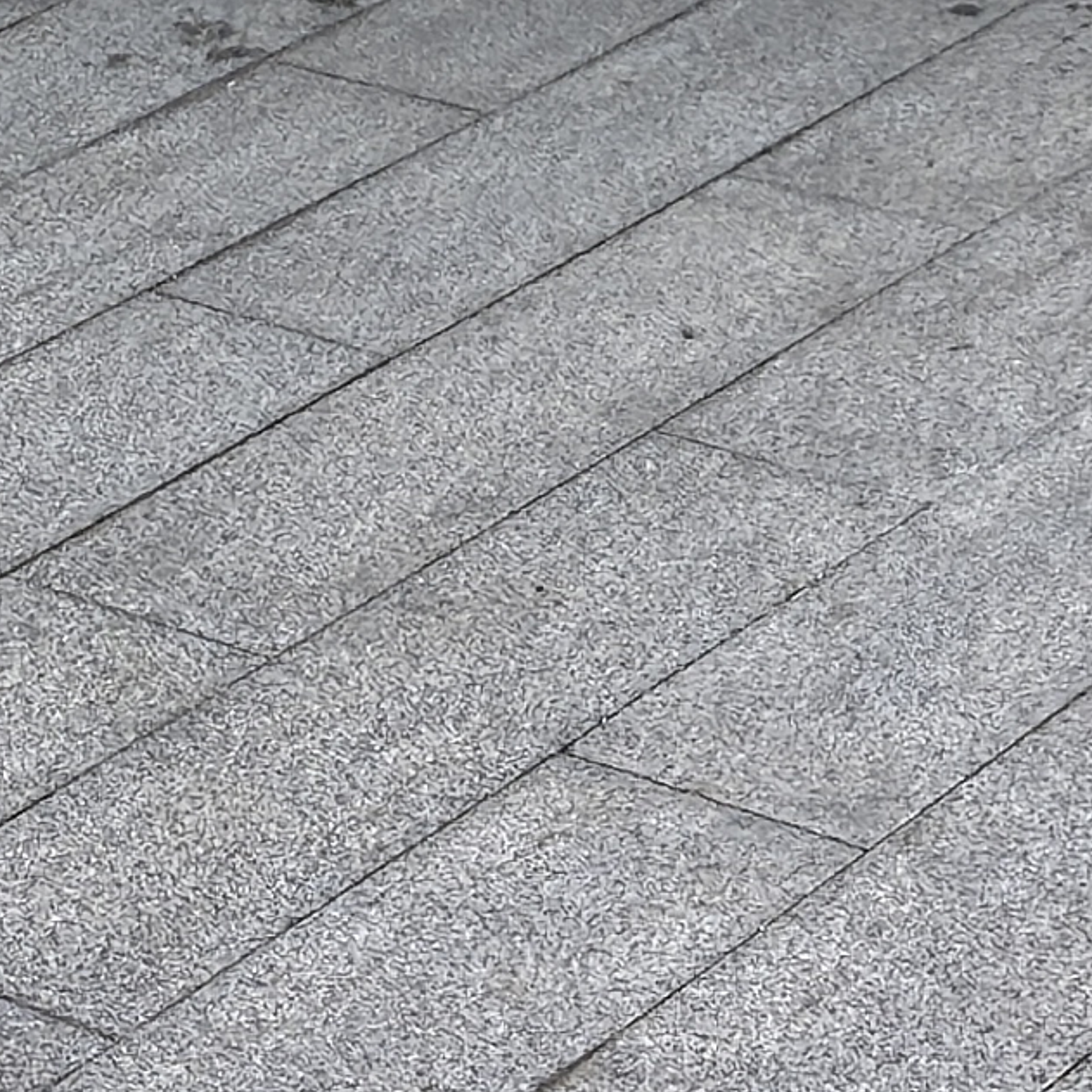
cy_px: -1412
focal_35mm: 155
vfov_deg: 10.0
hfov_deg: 10.9
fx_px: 5532
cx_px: 1526
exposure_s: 1/100
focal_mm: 6.98
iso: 125
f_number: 1.4
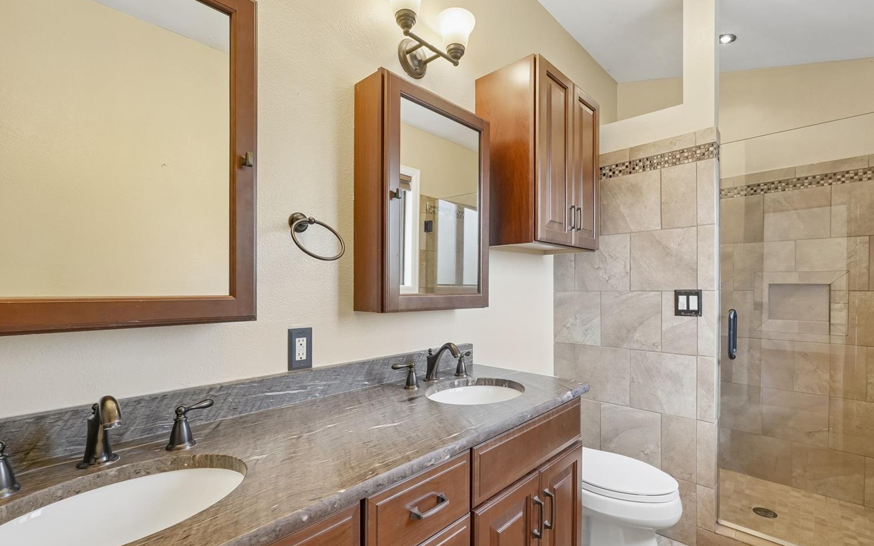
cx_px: 443
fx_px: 381
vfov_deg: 71.2
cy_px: 285
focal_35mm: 16
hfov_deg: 97.8
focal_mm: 10
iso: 800
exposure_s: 1/4
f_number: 8
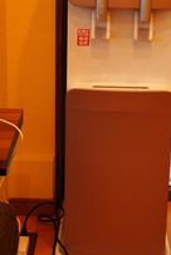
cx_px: 113
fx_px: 447
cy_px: 38
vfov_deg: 30.8
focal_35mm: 63
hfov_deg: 21.6
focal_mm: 22
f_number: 4.5
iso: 800
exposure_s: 1/80
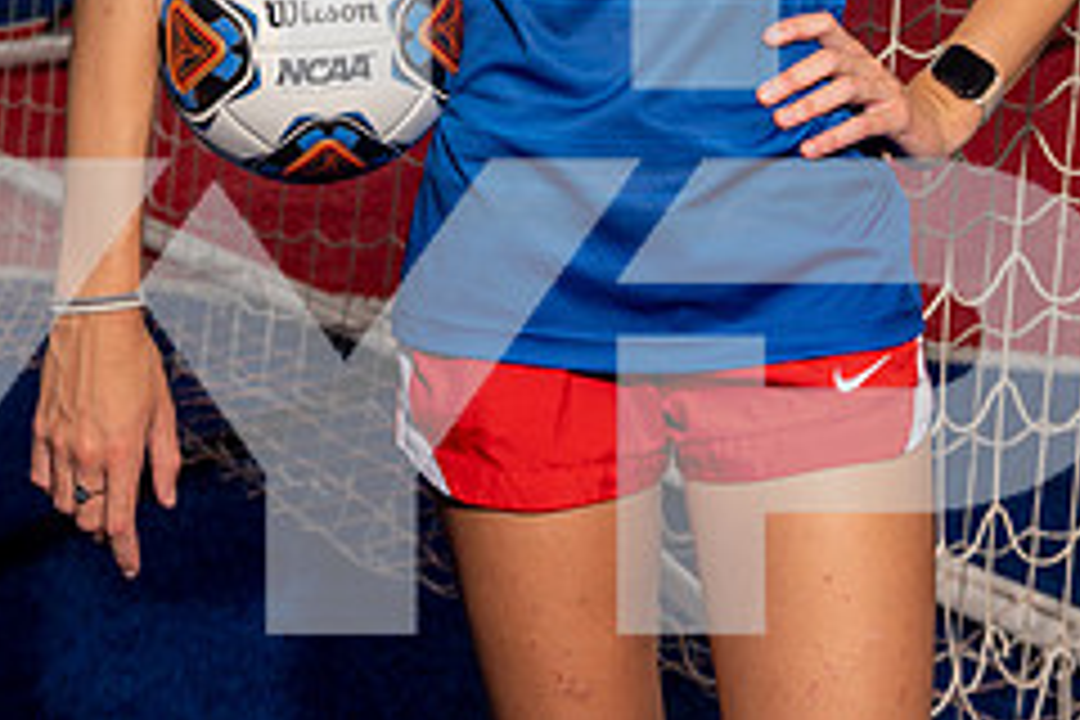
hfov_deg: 24.8
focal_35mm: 82
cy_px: -146
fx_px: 2460
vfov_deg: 16.0
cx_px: 544
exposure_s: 1/250
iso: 100
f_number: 5.6
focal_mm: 34
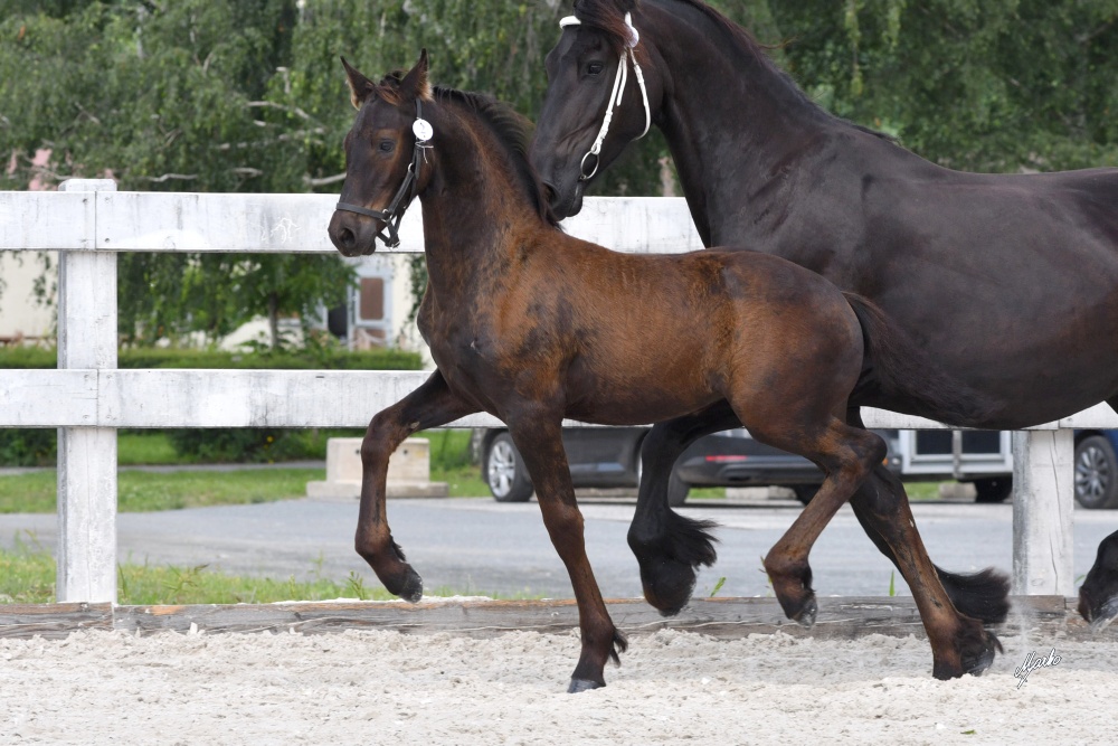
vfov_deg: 7.3
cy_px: 373
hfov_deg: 11.0
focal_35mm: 188
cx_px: 559
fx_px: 5823
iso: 360
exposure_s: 1/800
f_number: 8
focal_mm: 125
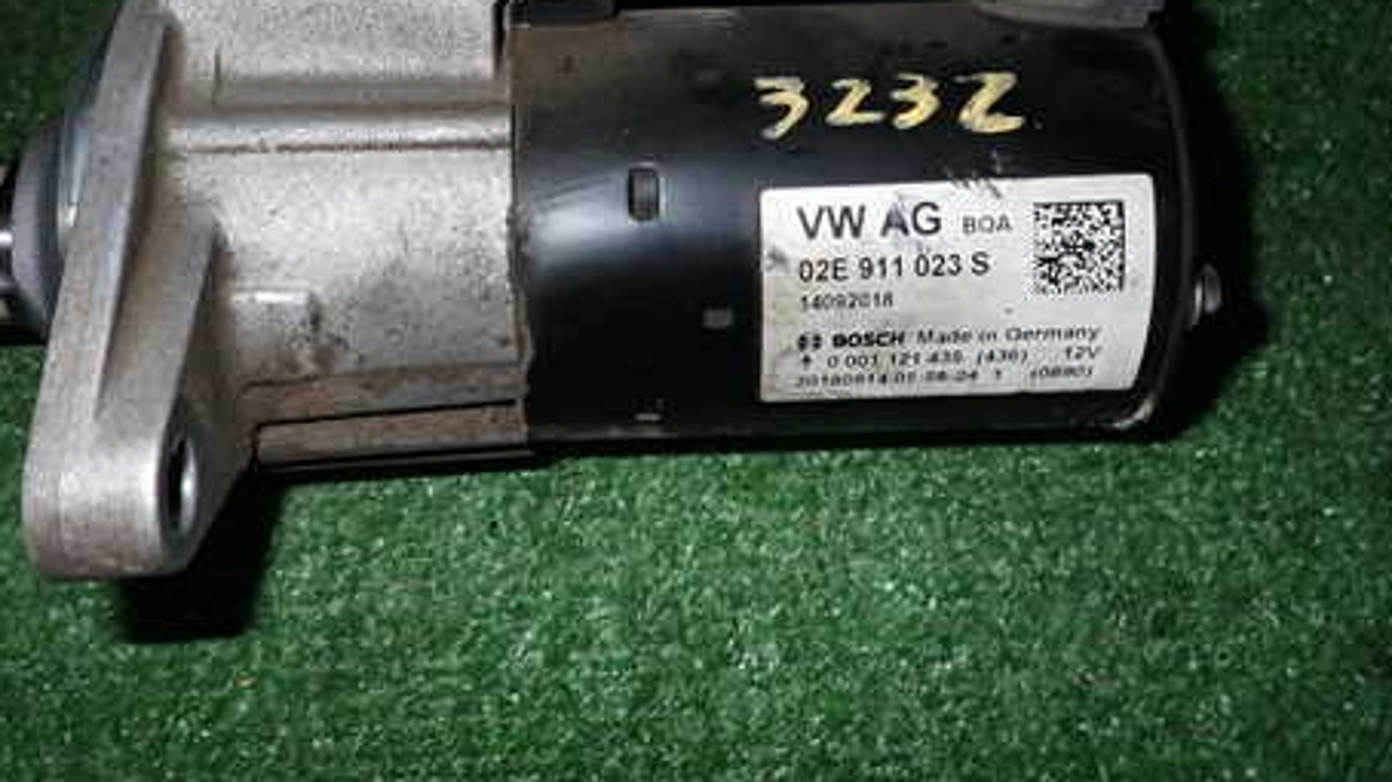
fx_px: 1328
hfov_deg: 55.2
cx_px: 616
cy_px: 181
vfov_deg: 32.1
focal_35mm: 36
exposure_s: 1/30
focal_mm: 4.5
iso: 250
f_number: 5.6
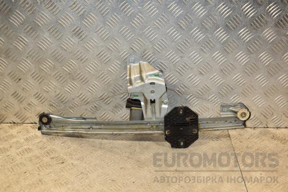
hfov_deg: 41.1
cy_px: 96
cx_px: 144
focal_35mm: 48
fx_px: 384
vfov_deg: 28.1
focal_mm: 32
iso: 800
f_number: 5
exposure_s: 1/160
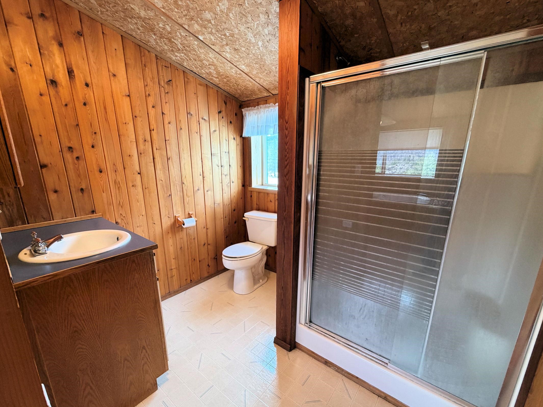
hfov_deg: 98.2
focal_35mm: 15
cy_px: 216
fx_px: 235
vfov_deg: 81.7
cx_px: 275
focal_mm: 2.22
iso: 250
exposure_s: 1/120
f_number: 2.2
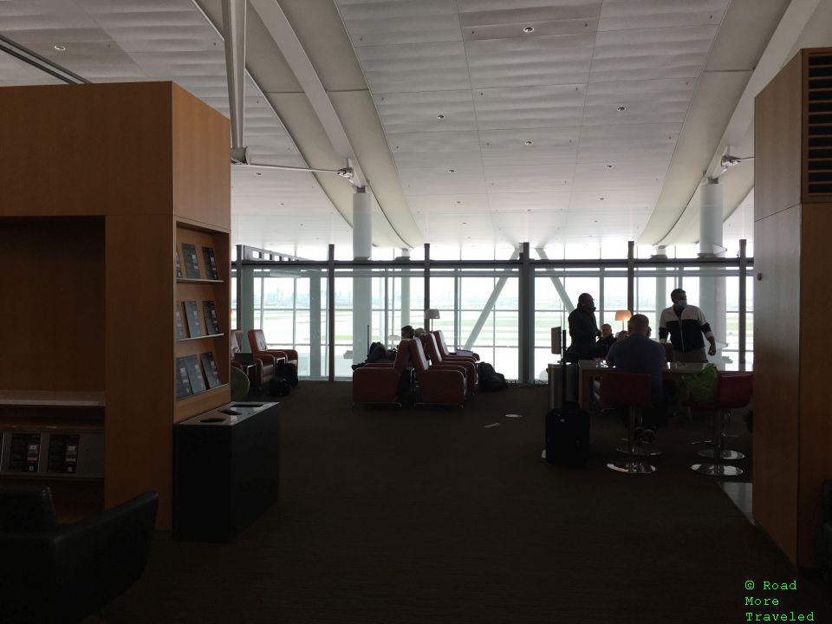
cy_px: 312
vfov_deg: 48.2
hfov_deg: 61.7
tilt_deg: +0.8
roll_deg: +0.6
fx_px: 697
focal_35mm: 29
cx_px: 416
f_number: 2.2
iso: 25
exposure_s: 1/60
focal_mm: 4.15
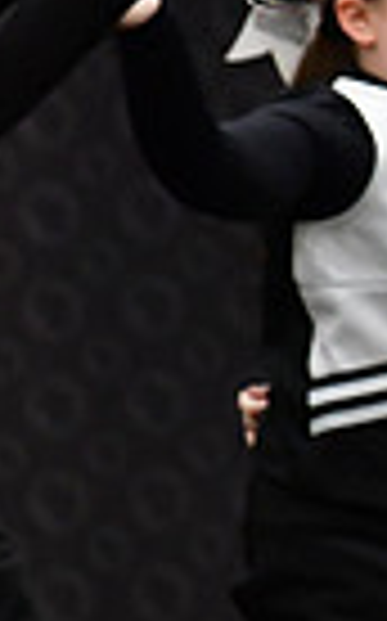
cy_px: 173
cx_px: 1251
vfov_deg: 1.6
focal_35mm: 1287
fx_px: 21764
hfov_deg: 1.0
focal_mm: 200
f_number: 3.5
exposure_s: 1/500
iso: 4000
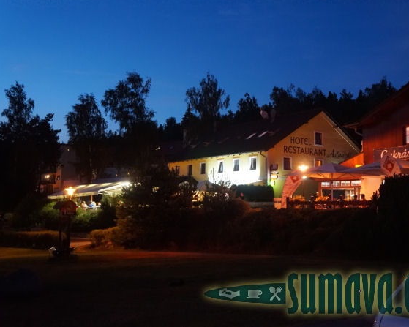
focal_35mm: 43
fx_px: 515
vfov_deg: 35.2
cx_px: 223
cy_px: 163
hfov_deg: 43.3
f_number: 4
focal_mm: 25
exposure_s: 1/25
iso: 6400
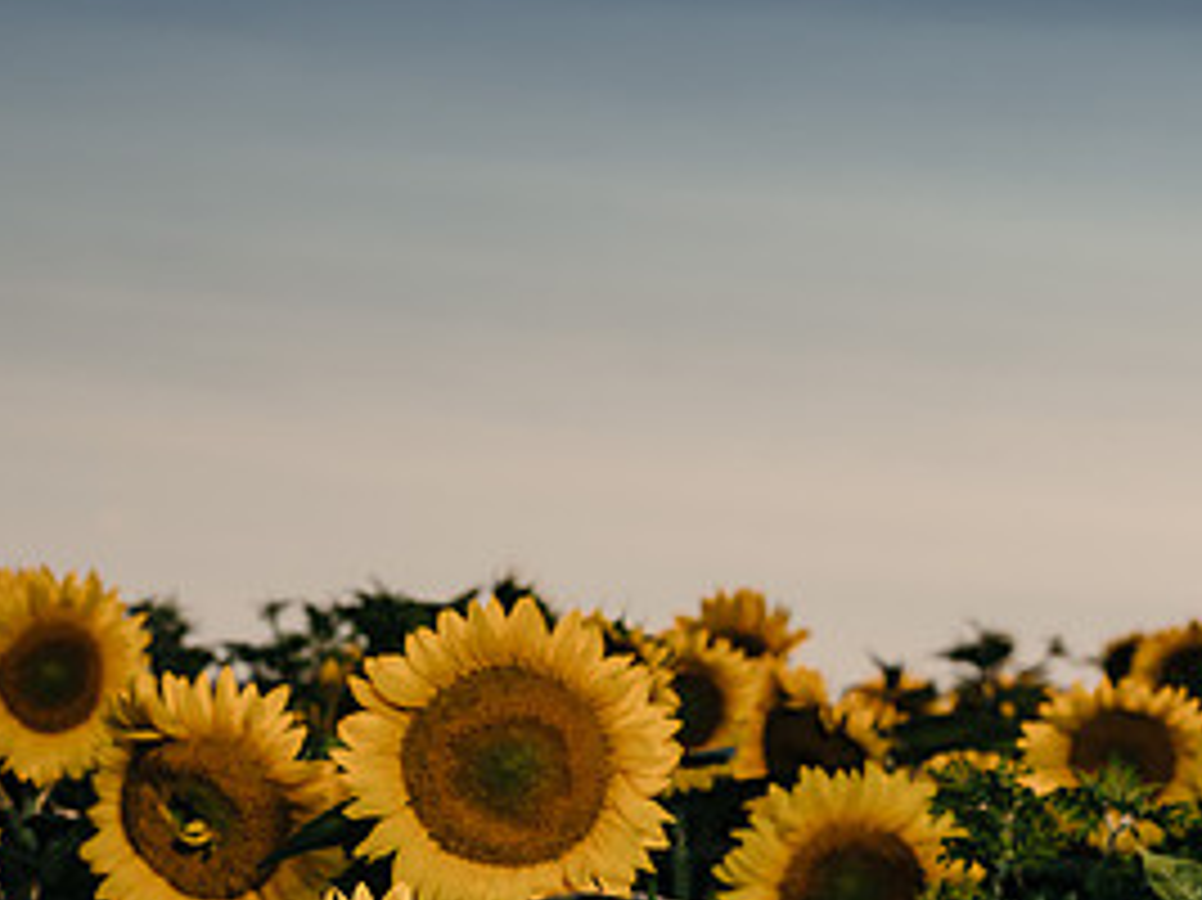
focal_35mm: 180
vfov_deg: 8.2
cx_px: 167
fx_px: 6247
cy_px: 803
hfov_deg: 10.9
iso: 40
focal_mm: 86
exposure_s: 1/250
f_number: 5.6
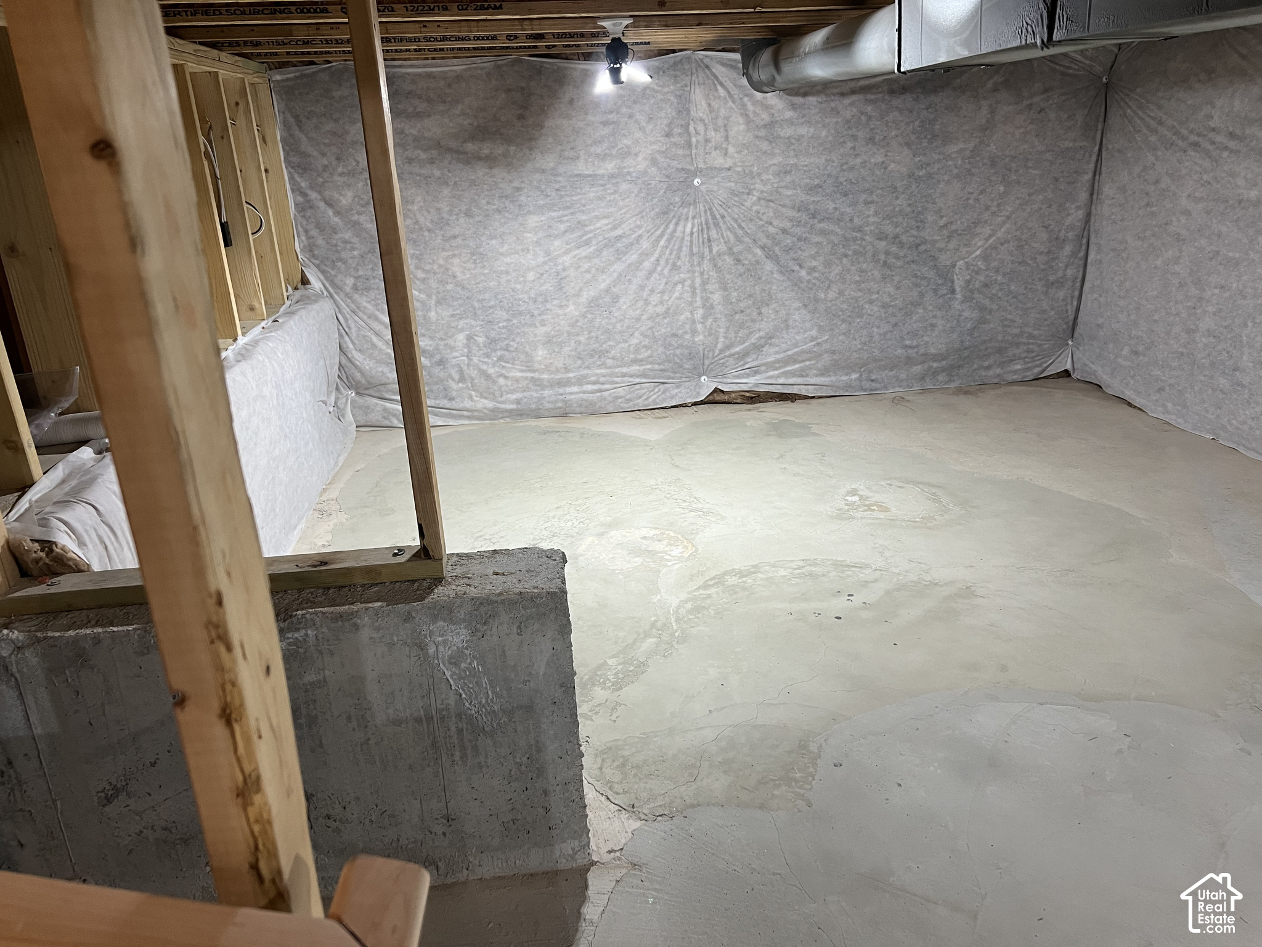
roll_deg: +3.1
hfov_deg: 67.3
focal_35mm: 26
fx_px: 948
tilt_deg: -19.6
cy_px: 474
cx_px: 631
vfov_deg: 53.1
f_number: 1.5
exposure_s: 1/60
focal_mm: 5.7
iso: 125
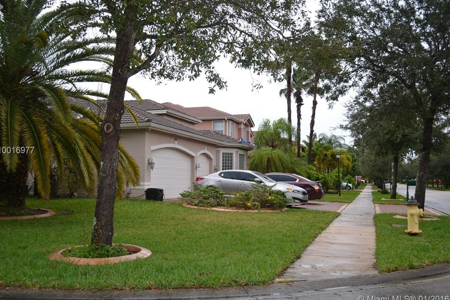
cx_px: 222
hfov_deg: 55.8
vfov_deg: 38.9
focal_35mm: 34
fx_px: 425
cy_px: 151
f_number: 4
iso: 160
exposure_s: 1/125
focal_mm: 22
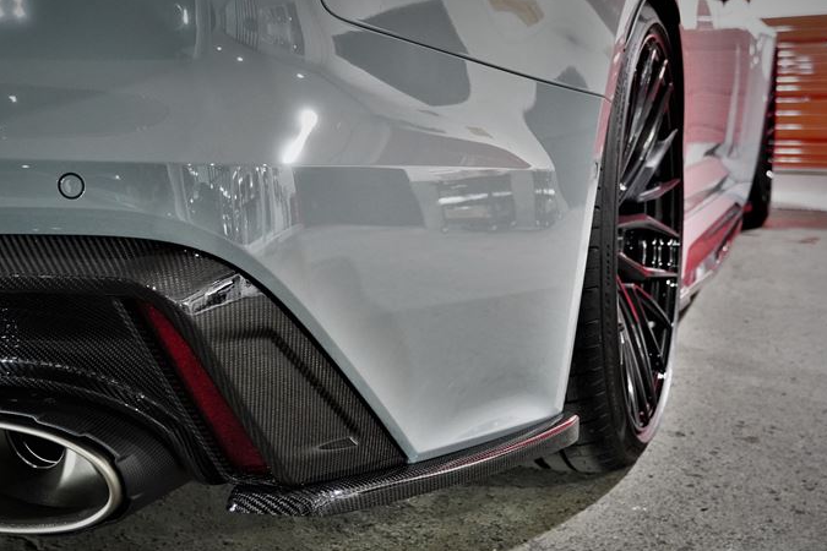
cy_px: 323
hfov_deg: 44.5
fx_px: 1011
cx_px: 412
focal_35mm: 44
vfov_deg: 30.5
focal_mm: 22
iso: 3200
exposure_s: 1/40
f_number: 4
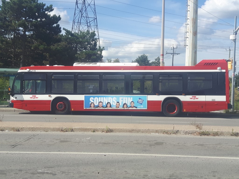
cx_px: 120
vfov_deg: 45.4
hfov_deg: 58.4
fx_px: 214
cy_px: 90
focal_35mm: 31
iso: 40
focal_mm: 3.7
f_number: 1.9
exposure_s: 1/557
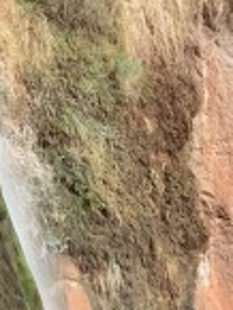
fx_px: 2733
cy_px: -294
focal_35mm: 305
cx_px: -278
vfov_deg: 6.3
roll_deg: +1.0
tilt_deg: -1.8
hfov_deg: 4.8
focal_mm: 6
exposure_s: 1/122
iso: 25
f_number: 2.4
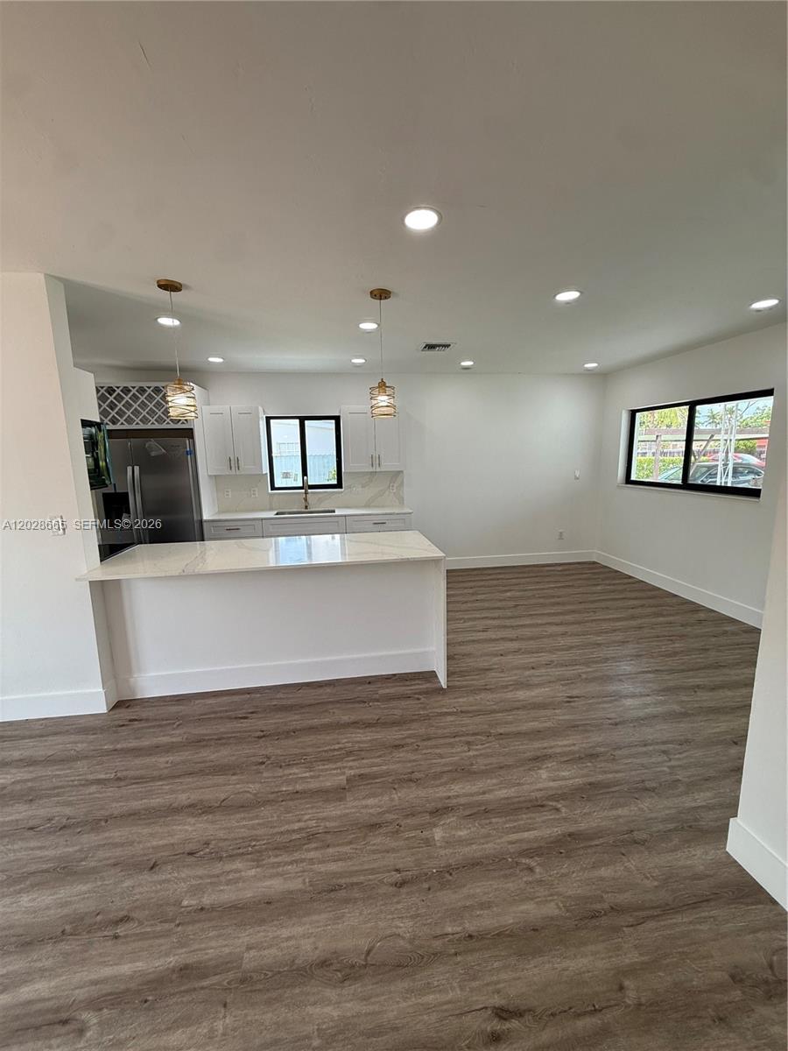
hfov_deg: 85.7
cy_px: 526
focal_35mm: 14
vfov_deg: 102.1
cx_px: 394
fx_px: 425
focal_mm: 2.22
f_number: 2.2
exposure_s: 1/218
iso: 64
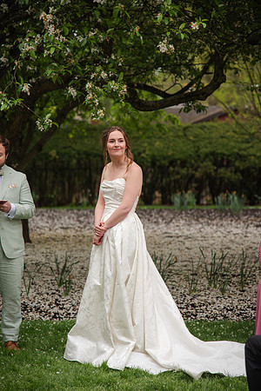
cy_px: 196
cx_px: 130
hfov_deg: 11.4
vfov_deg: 17.1
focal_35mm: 120
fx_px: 1305
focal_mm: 120
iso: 100
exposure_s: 1/400
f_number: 4
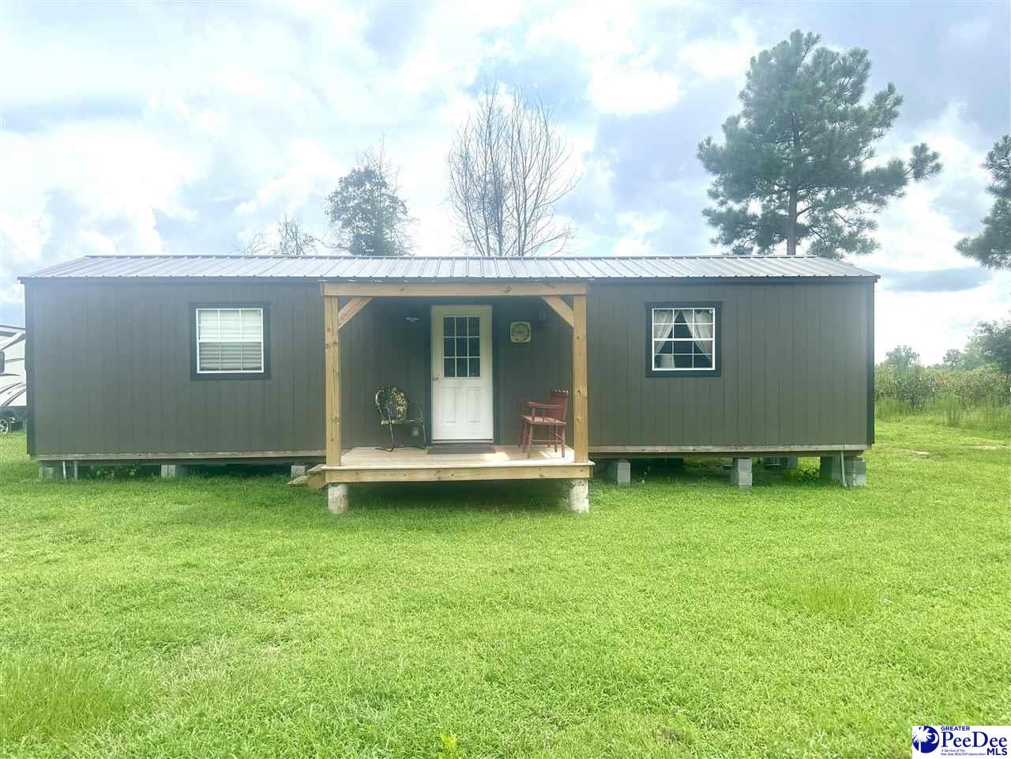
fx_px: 701
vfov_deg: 56.8
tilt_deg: -0.2
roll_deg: +0.9
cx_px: 506
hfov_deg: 71.6
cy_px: 380
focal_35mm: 24
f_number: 1.78
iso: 80
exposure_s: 1/4545
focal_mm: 6.86
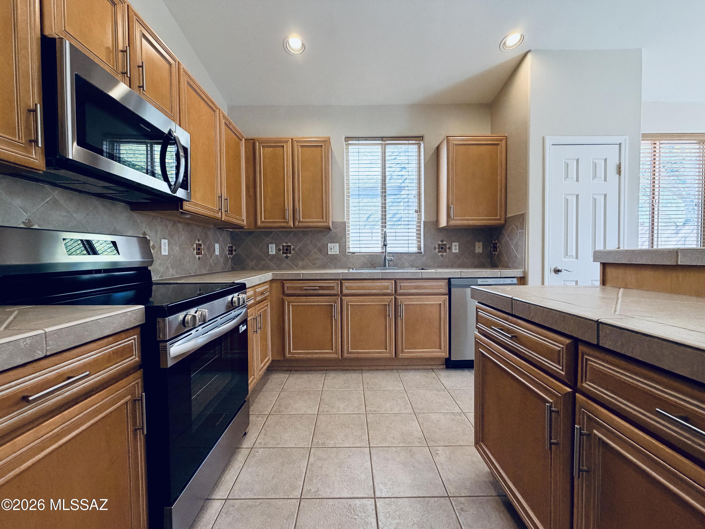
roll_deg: -0.2
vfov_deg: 85.7
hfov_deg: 102.1
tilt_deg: -2.4
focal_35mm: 14
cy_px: 264
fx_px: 285
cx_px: 352
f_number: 2.2
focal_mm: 2.22
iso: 320
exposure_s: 1/120
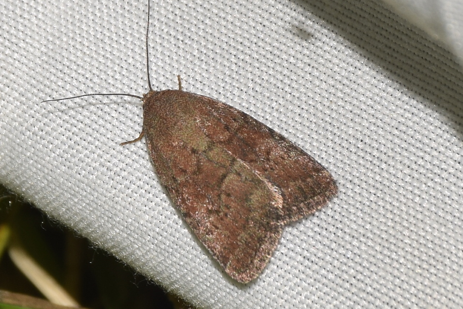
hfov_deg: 9.8
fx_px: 2703
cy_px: 154
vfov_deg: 6.6
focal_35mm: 210
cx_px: 232
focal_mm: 140
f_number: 13
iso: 100
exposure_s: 1/160
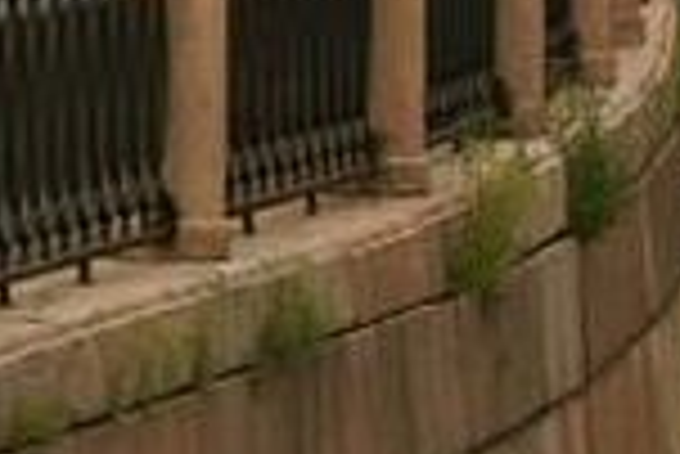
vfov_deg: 1.9
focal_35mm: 715
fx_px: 13518
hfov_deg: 2.9
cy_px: 593
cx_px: 1333
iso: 200
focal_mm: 80
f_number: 7.1
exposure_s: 1/100
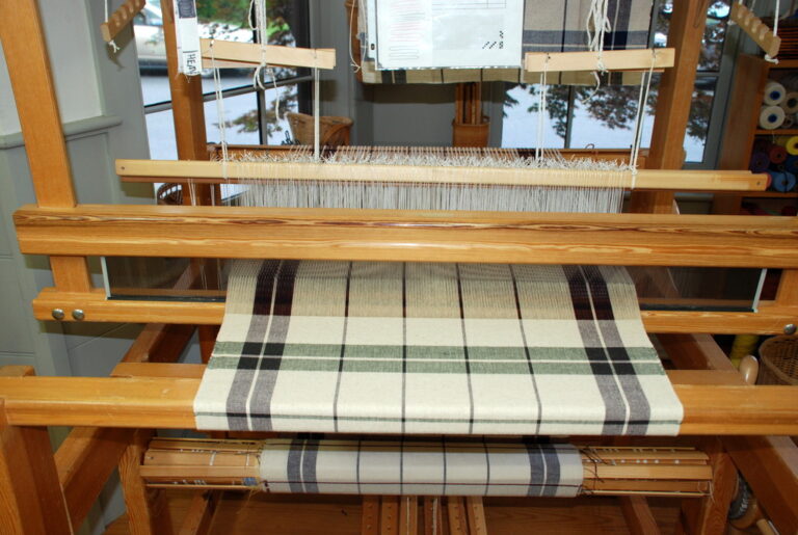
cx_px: 399
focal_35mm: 33
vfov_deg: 40.1
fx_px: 733
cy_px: 268
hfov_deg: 57.1
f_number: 4
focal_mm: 22
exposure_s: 1/60
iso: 400
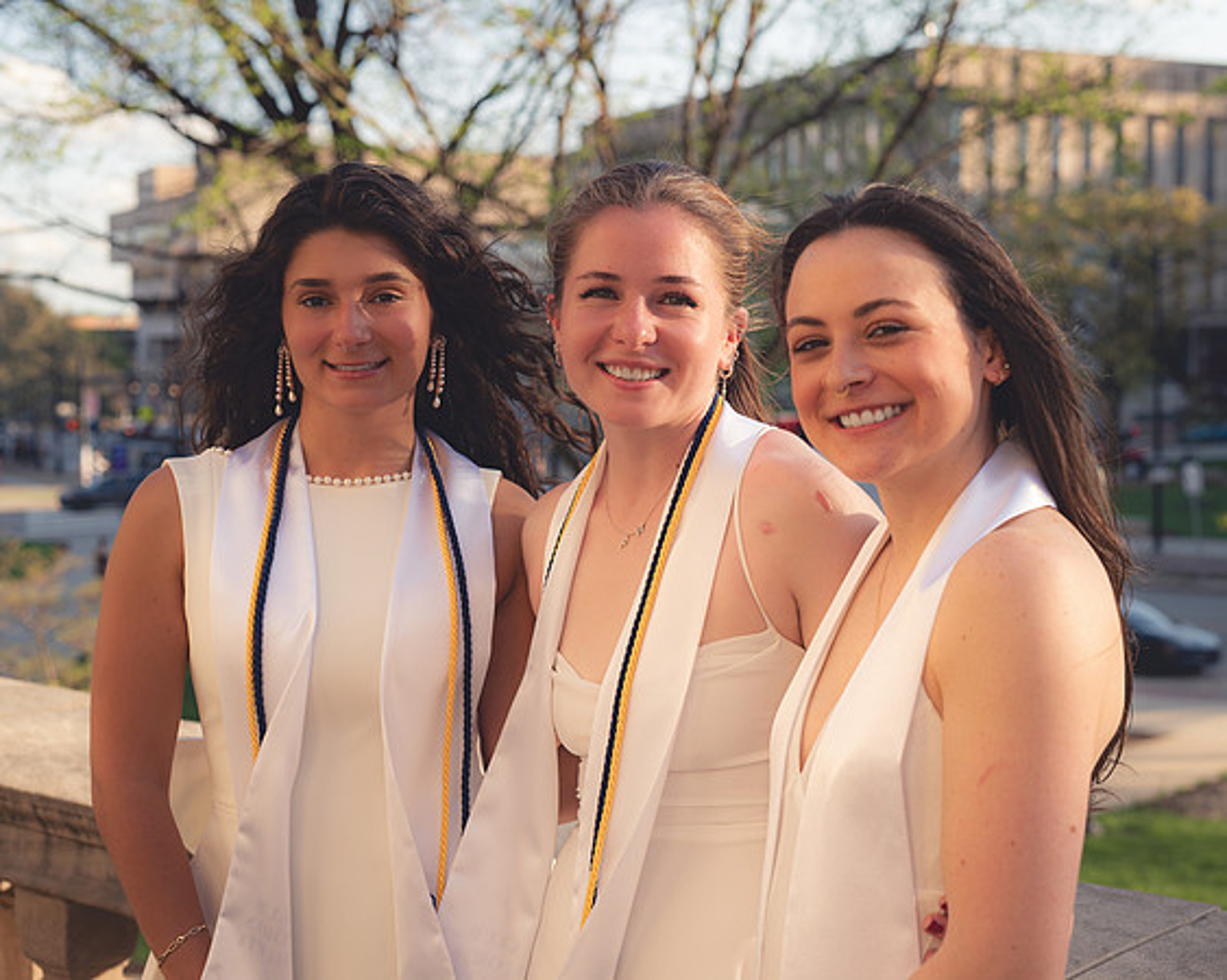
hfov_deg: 33.3
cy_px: 490
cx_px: 738
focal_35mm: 56
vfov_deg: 26.9
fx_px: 2047
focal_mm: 50
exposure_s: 1/320
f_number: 4.5
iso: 100
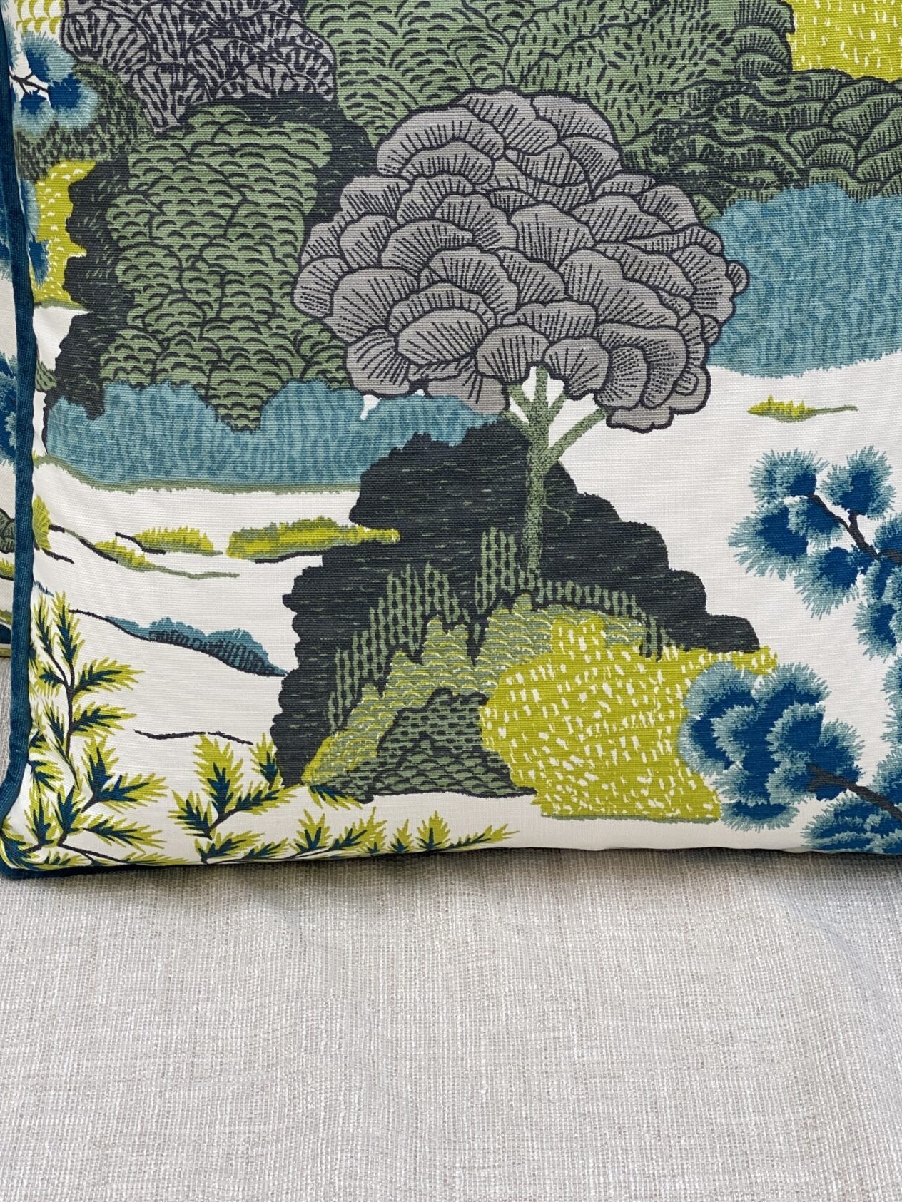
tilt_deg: -22.1
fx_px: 2744
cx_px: 509
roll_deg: +0.4
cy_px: 380
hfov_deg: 18.7
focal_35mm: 79
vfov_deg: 24.6
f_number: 2
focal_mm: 6
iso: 25
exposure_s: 1/122
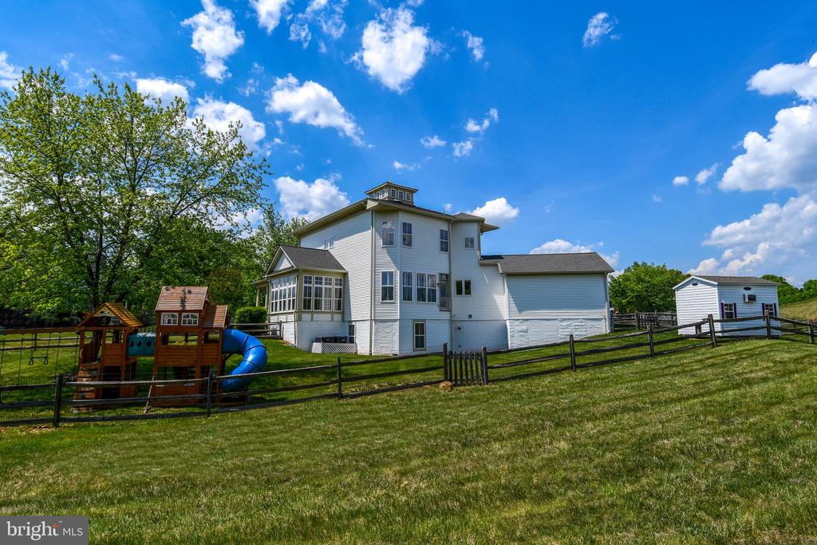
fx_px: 409
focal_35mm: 18
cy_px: 272
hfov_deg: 90.0
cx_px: 408
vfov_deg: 67.4
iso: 100
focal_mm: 12
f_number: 9
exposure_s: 1/320
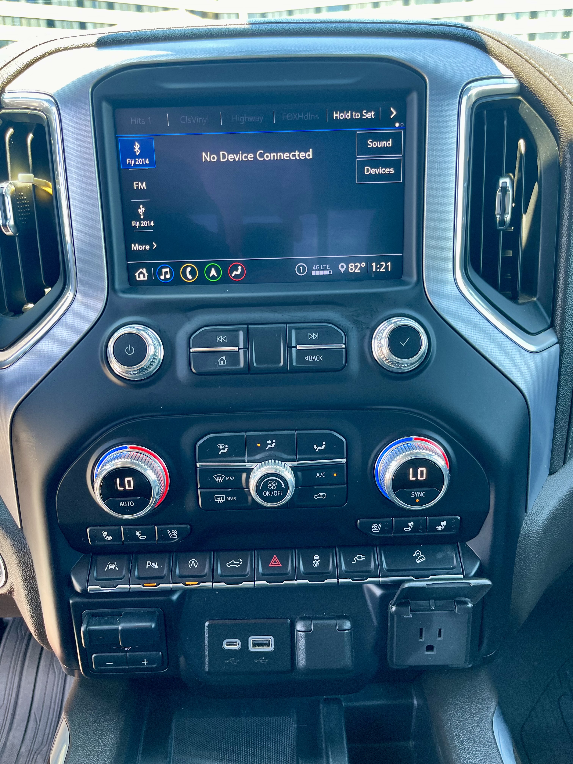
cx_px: 286
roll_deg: +1.4
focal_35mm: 26
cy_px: 382
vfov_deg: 67.3
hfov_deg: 53.1
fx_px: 574
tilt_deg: -24.5
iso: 125
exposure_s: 1/121
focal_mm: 5.1
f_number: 1.6
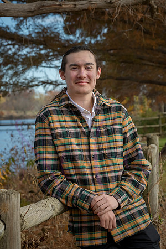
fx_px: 692
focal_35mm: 100
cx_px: 83
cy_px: 124
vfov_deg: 20.4
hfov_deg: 13.7
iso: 400
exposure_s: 1/320
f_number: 10
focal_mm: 100
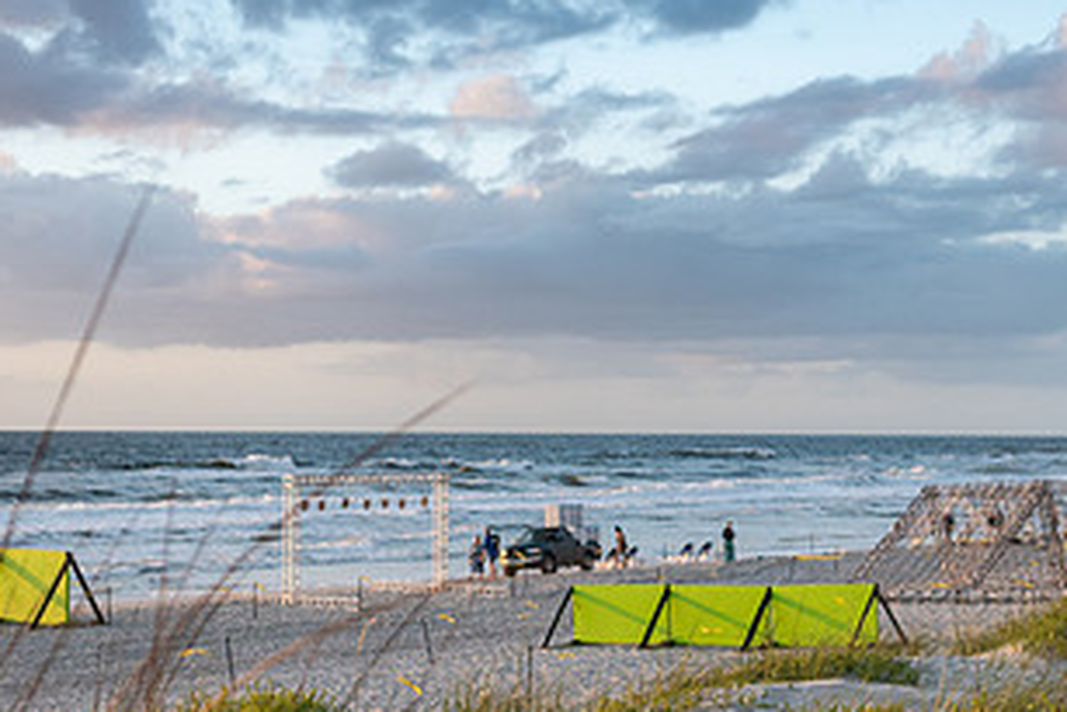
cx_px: 688
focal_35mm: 87
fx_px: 2580
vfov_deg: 15.7
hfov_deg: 23.3
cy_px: 436
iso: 1000
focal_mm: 46
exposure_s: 1/1000
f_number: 2.8
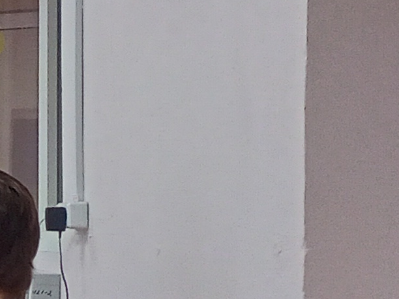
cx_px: -879
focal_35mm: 183
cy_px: 188
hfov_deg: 8.6
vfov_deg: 8.1
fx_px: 2109
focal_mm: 4.69
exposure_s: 1/100
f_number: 1.8
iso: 139
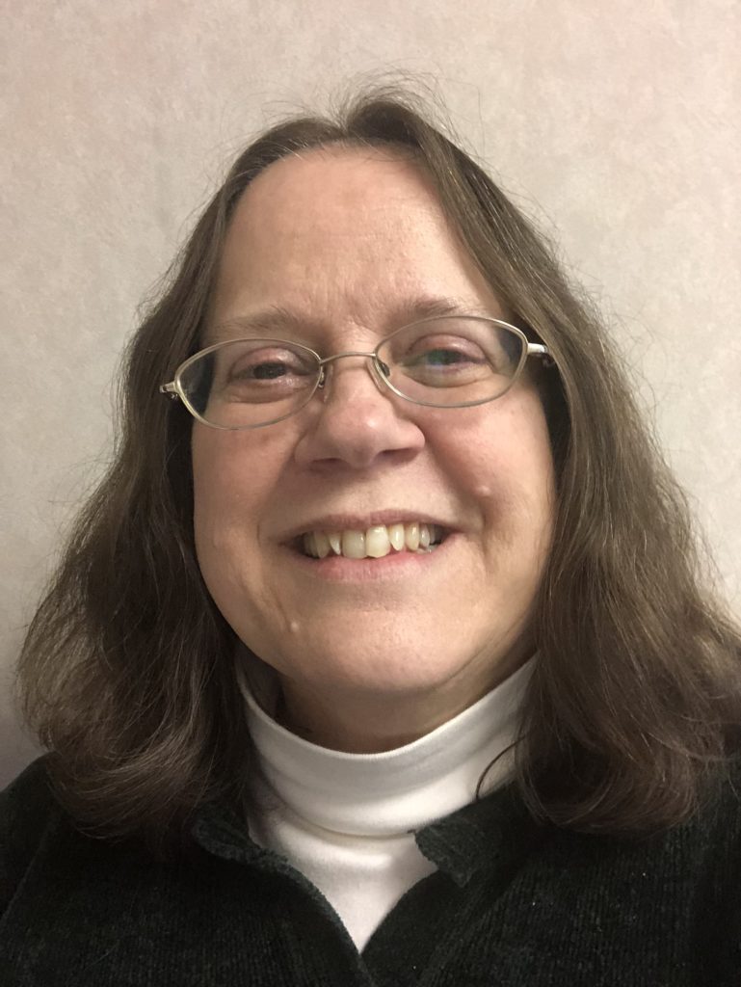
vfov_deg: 56.8
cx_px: 370
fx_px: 913
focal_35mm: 32
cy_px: 494
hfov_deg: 44.2
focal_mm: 2.87
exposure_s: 1/30
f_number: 2.2
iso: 320
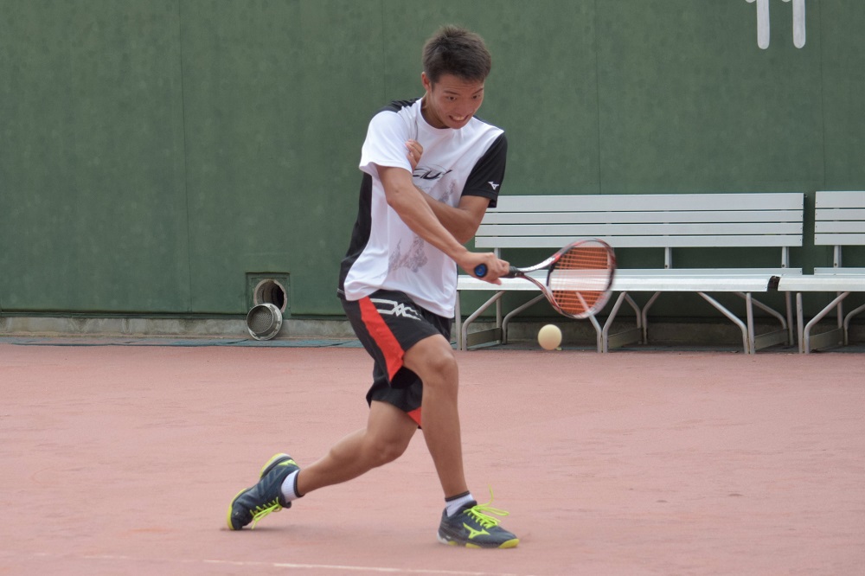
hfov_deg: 15.9
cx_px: 432
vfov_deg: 10.6
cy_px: 288
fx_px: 3098
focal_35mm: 129
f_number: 4.5
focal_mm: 86
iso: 800
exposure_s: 1/1250
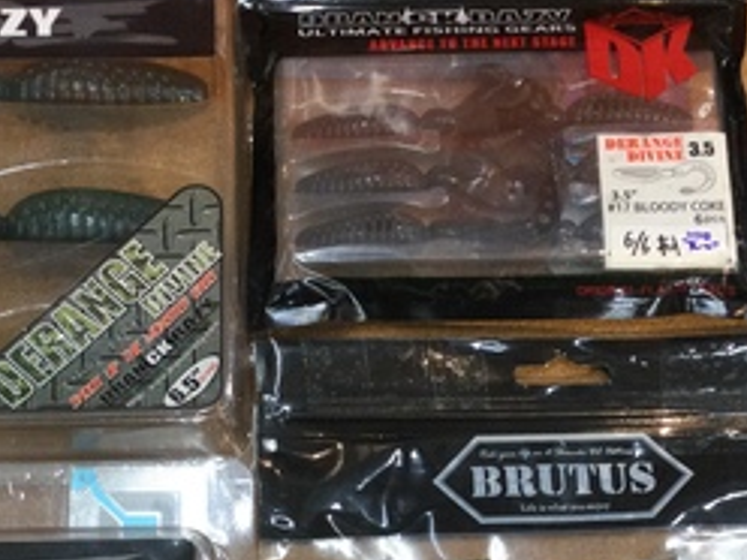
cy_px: 551
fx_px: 1618
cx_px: 355
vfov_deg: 19.1
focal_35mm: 75
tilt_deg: -74.0
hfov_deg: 26.0
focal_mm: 3.3
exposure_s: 1/30
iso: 25
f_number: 2.4
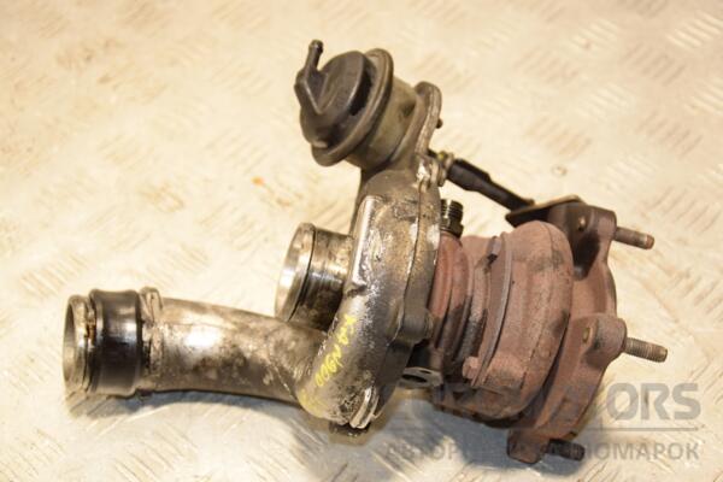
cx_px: 362
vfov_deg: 18.2
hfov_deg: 27.0
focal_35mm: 75
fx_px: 1506
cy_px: 241
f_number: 5
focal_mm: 50
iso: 800
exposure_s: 1/160
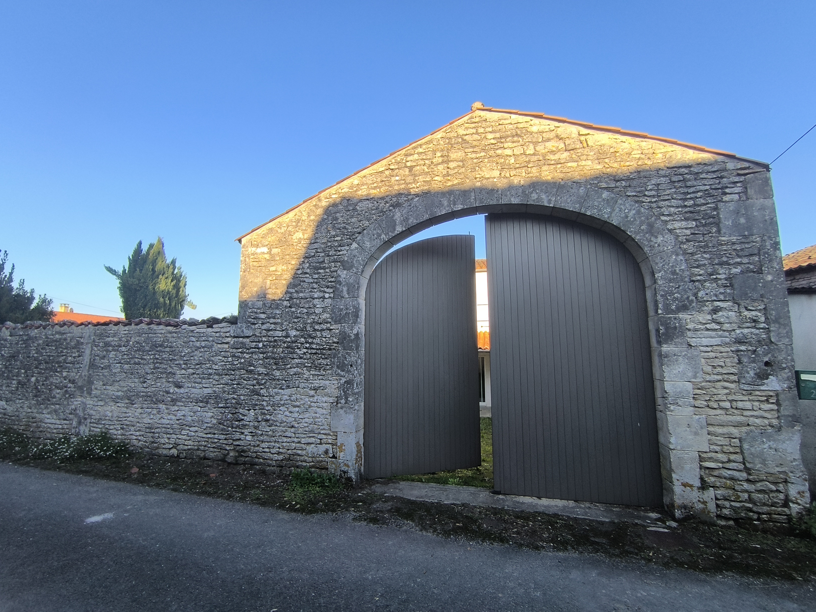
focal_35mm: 16
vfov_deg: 78.1
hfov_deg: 94.5
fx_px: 377
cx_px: 408
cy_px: 306
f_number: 2.2
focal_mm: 1.65
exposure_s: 1/547
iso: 50
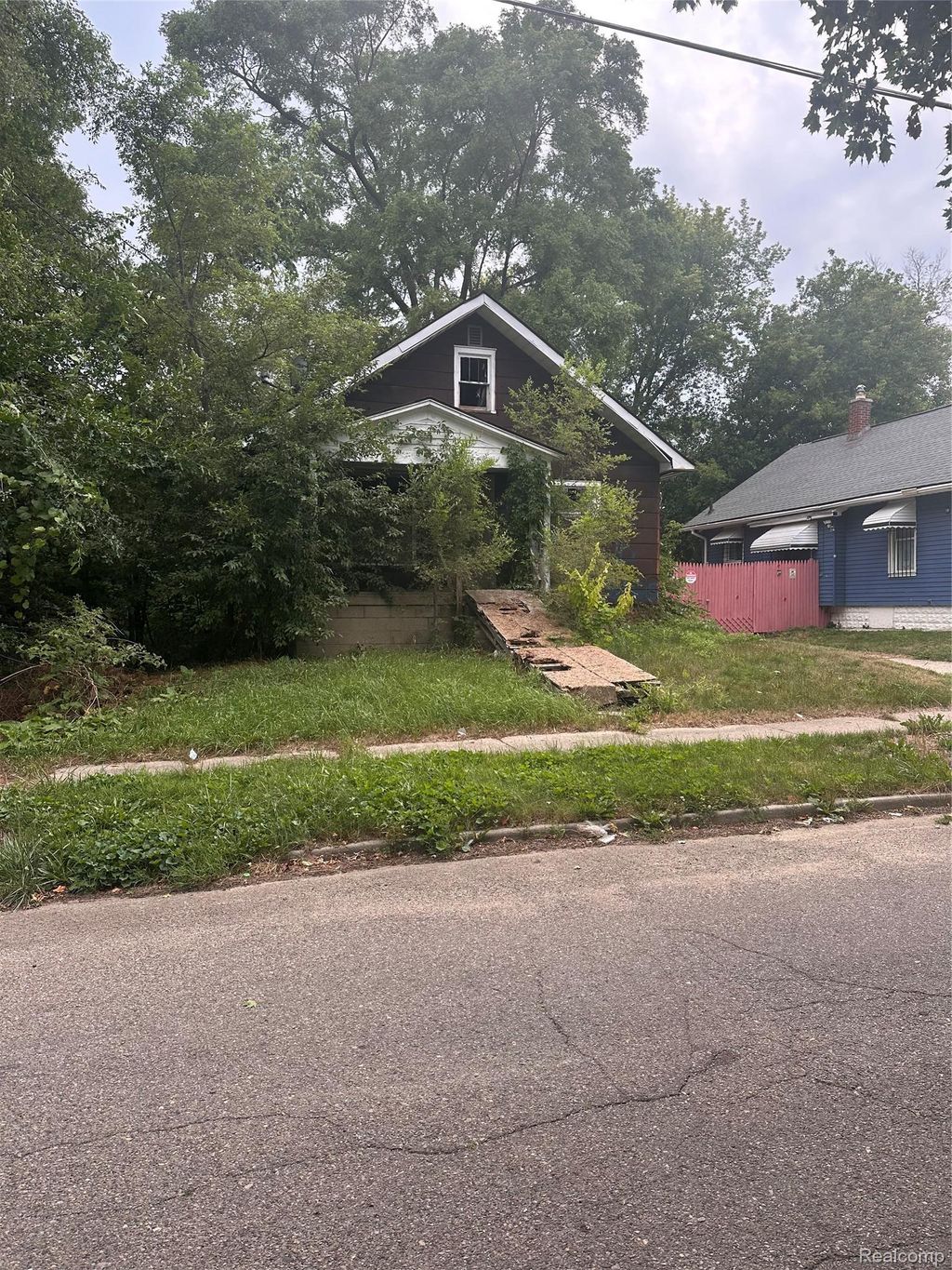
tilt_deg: -1.4
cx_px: 476
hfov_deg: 56.8
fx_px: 880
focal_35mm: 24
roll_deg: -2.1
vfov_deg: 71.6
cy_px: 635
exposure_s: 1/709
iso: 80
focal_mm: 6.86
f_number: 1.78
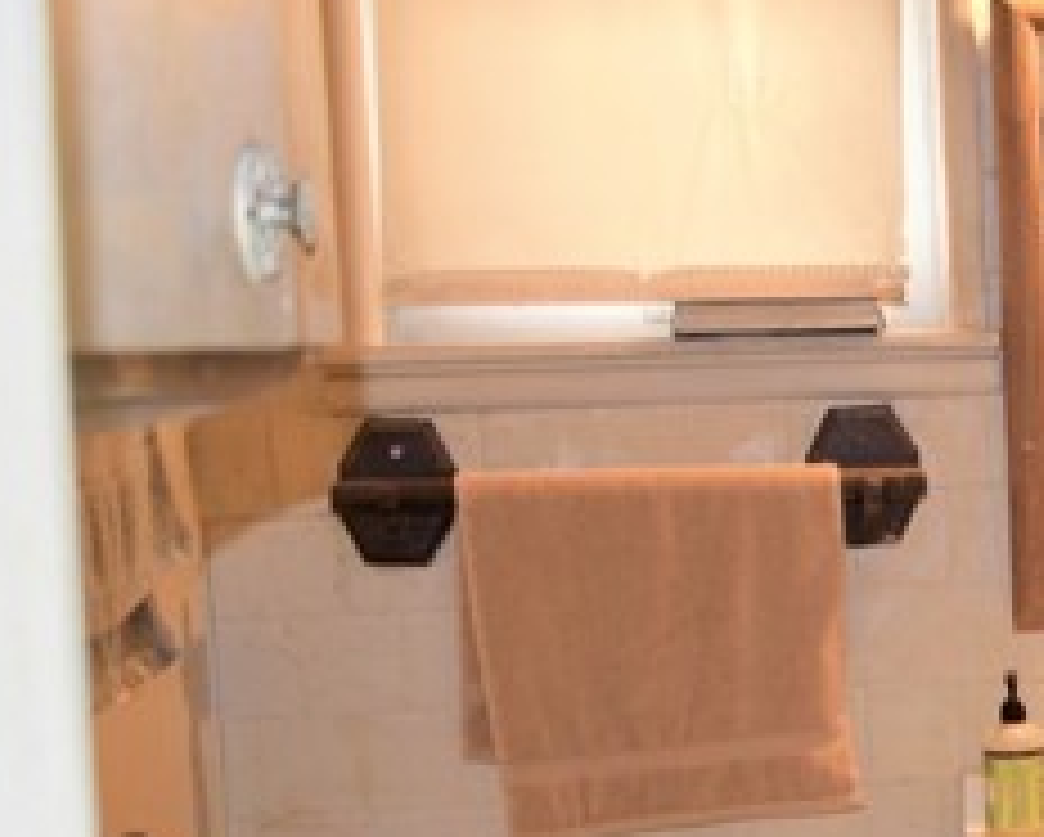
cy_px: 673
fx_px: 2761
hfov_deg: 20.1
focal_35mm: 89
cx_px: 1233
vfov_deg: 17.1
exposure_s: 1/30
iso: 320
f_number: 3.8
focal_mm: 23
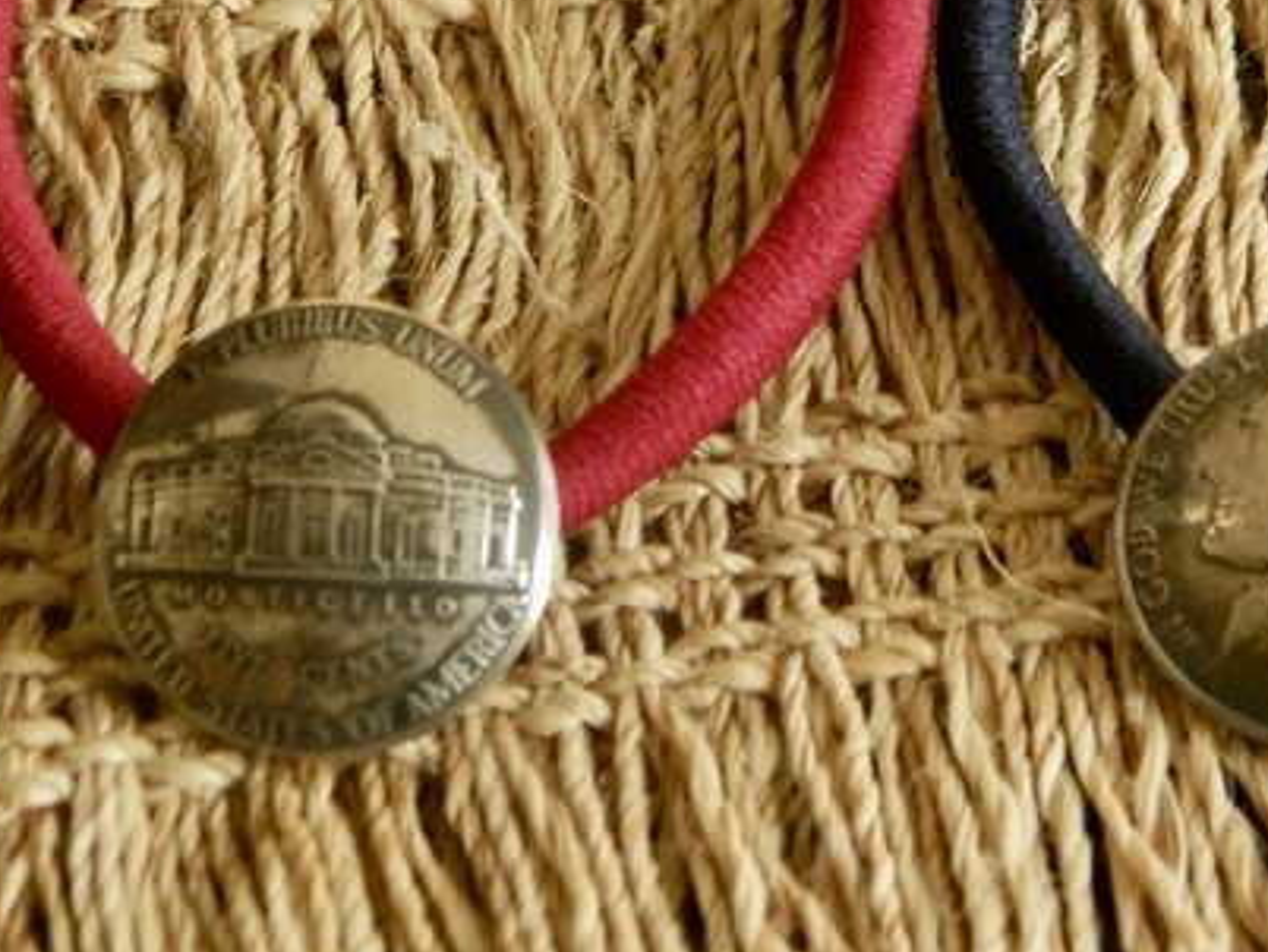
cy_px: 76
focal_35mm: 174
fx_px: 6378
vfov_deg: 8.5
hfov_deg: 11.3
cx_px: 793
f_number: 4.2
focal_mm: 14.6
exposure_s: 1/20
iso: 200
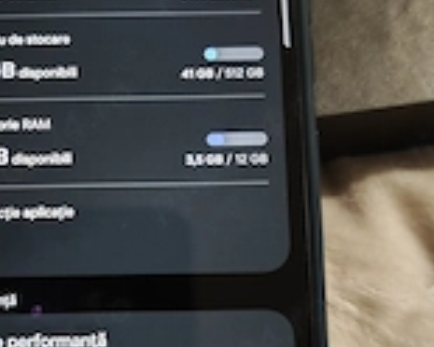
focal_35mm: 58
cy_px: 196
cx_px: 140
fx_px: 745
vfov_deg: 26.2
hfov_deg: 32.2
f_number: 1.63
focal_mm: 8.72
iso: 5000
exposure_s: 1/20
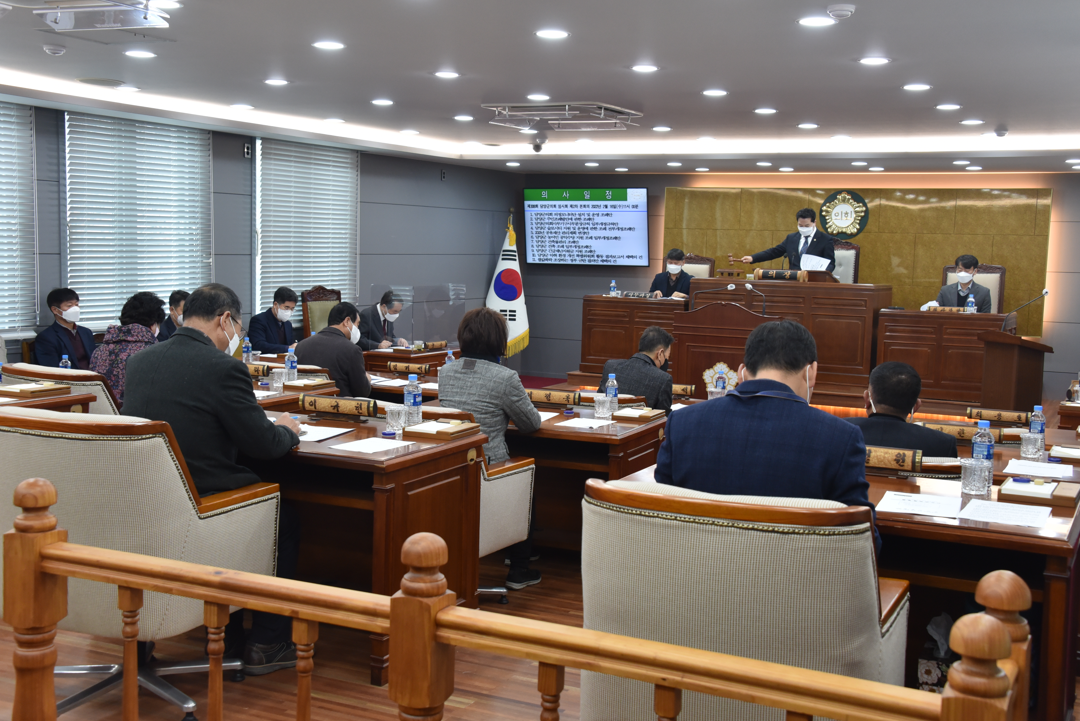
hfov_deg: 46.4
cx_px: 552
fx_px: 1260
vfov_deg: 31.9
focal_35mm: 42
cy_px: 362
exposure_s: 1/125
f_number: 6.3
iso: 1600
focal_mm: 40
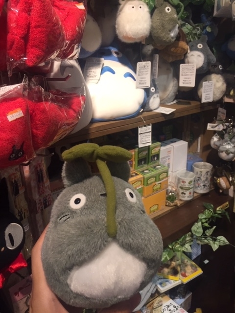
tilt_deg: -22.3
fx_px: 262
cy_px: 156
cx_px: 118
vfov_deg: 61.7
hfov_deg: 48.2
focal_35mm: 29
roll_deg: +1.0
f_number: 2.2
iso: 50
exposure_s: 1/30
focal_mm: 4.15
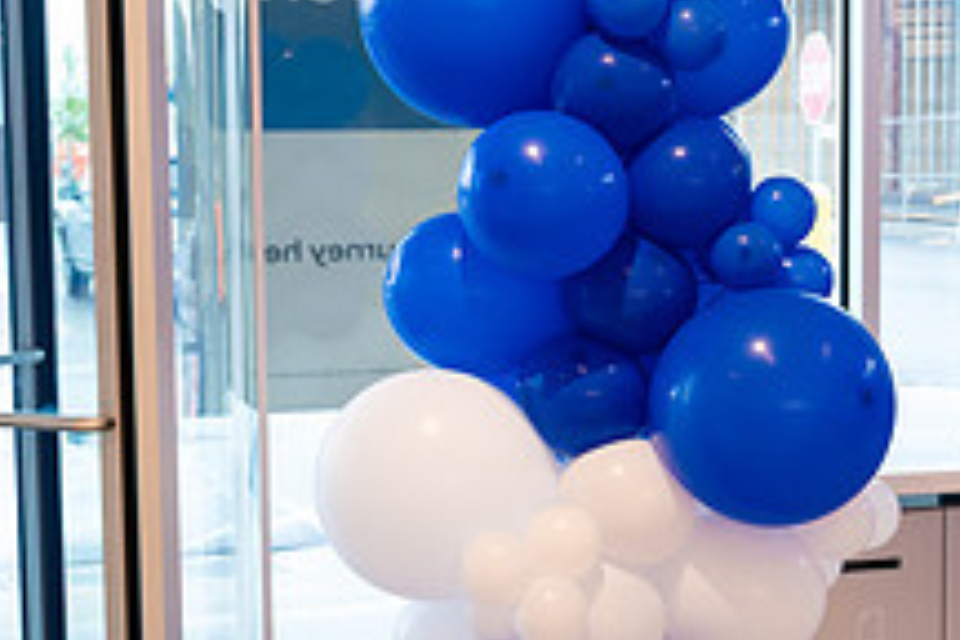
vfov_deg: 15.9
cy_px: 413
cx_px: 602
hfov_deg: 23.6
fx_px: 2293
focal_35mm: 86
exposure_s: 1/160
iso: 500
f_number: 4
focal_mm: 30.5
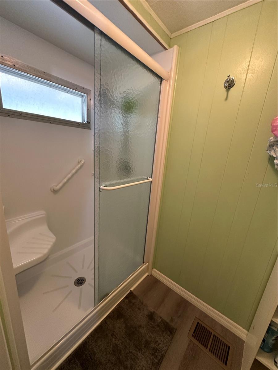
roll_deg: -4.8
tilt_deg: -13.8
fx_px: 150
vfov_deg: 102.1
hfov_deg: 85.7
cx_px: 139
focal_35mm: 14
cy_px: 185
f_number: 2.2
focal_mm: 2.22
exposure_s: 1/60
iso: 400
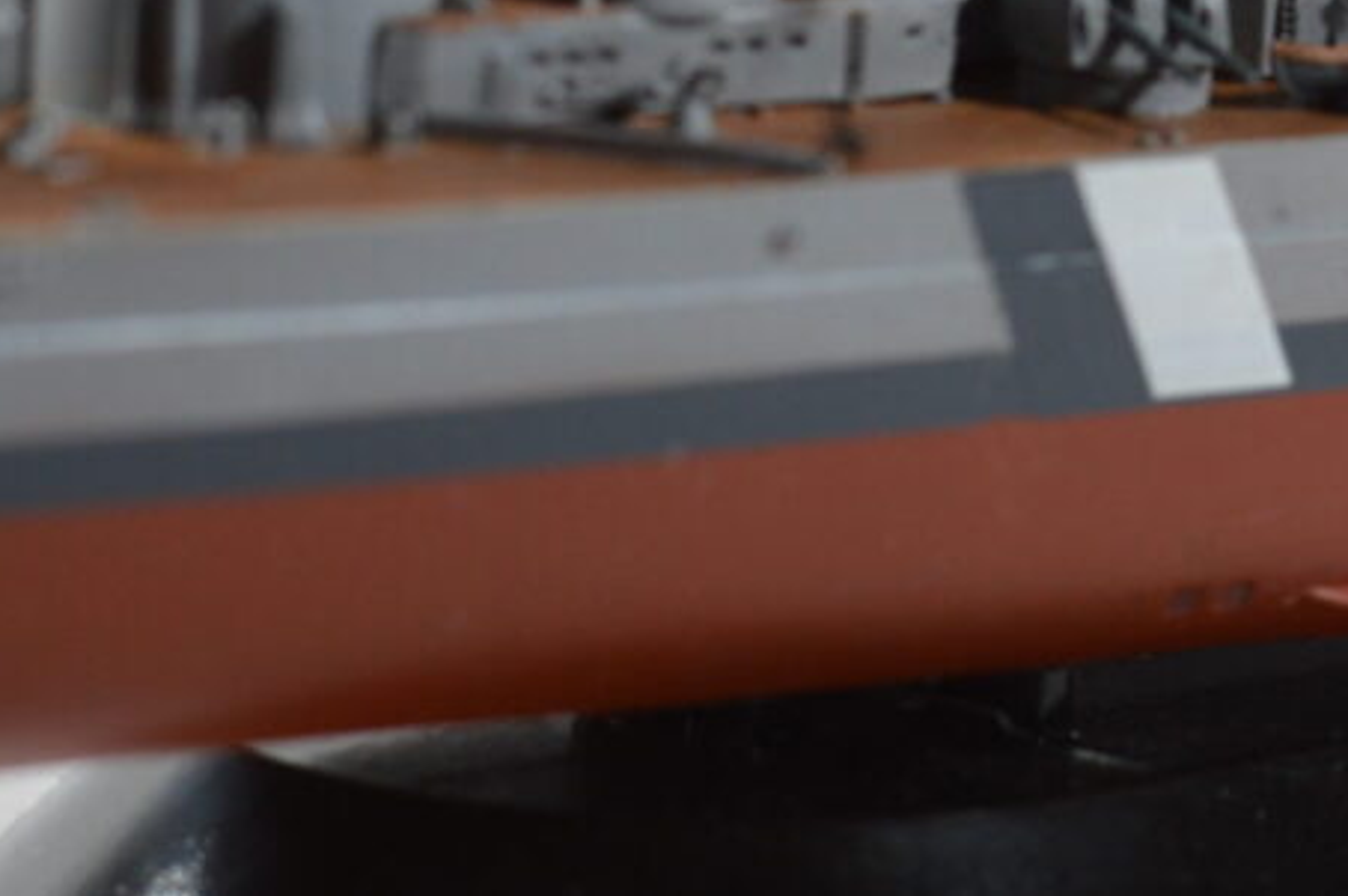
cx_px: 1324
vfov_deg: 6.4
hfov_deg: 9.7
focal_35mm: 212
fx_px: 7930
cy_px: -368
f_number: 5.6
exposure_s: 1/60
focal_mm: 50
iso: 400
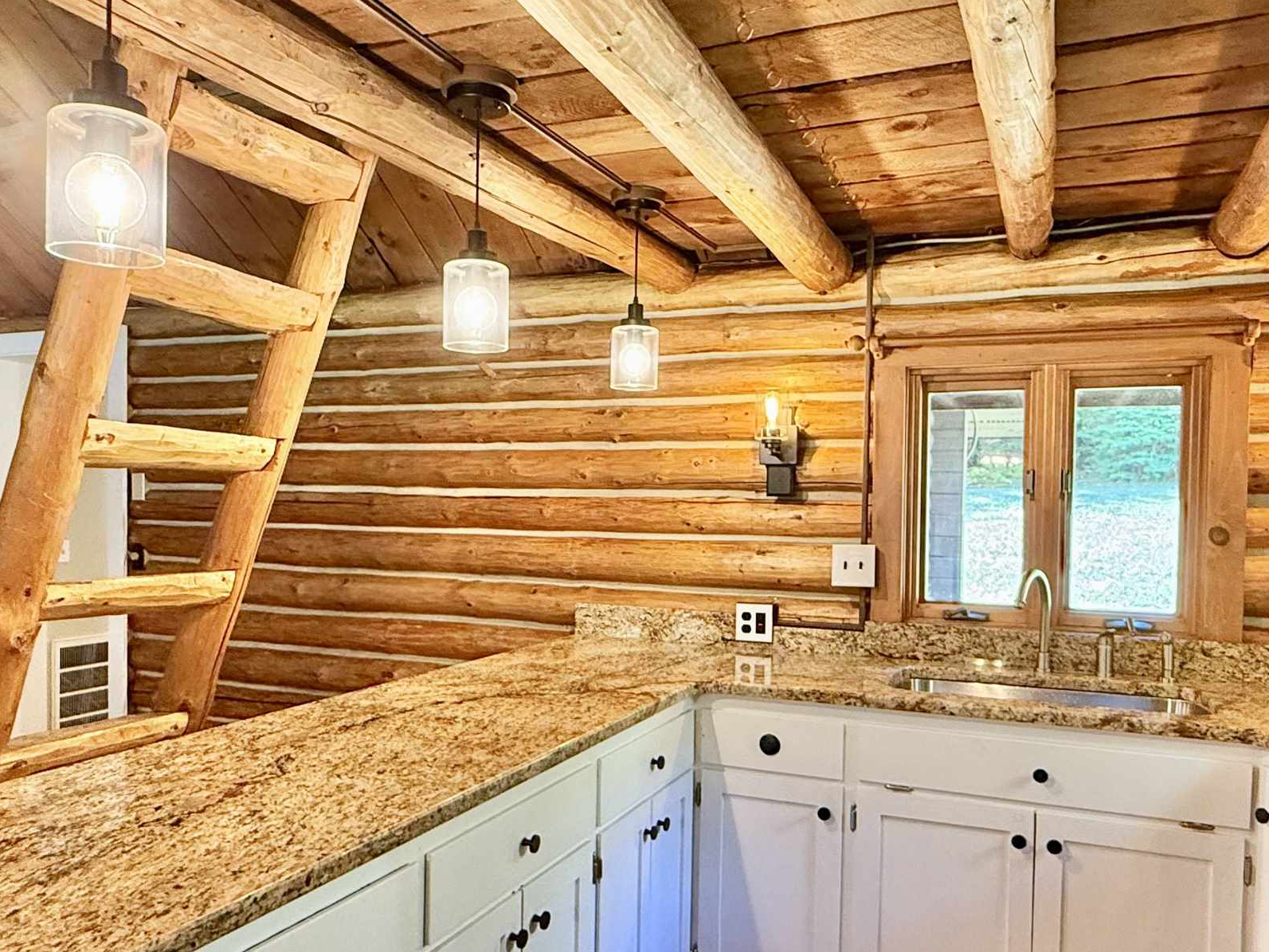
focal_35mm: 27
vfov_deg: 51.3
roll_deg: -0.3
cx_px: 652
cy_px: 531
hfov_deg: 65.3
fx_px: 990
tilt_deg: -0.7
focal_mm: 2.22
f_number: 2.2
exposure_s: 1/60
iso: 400
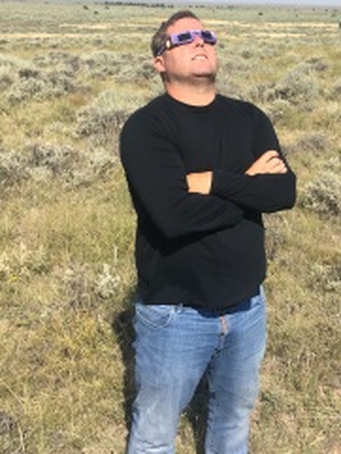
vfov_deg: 42.1
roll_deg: +0.0
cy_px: 134
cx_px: 226
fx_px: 577
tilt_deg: -13.6
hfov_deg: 32.6
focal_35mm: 44
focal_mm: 4.15
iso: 25
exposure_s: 1/1425
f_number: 2.2
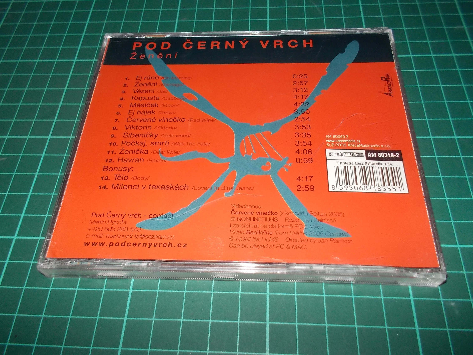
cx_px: 236
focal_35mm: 29
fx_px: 396
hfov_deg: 61.7
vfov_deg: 48.2
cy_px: 178
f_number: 3.3
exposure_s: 1/30
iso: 200
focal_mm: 4.1
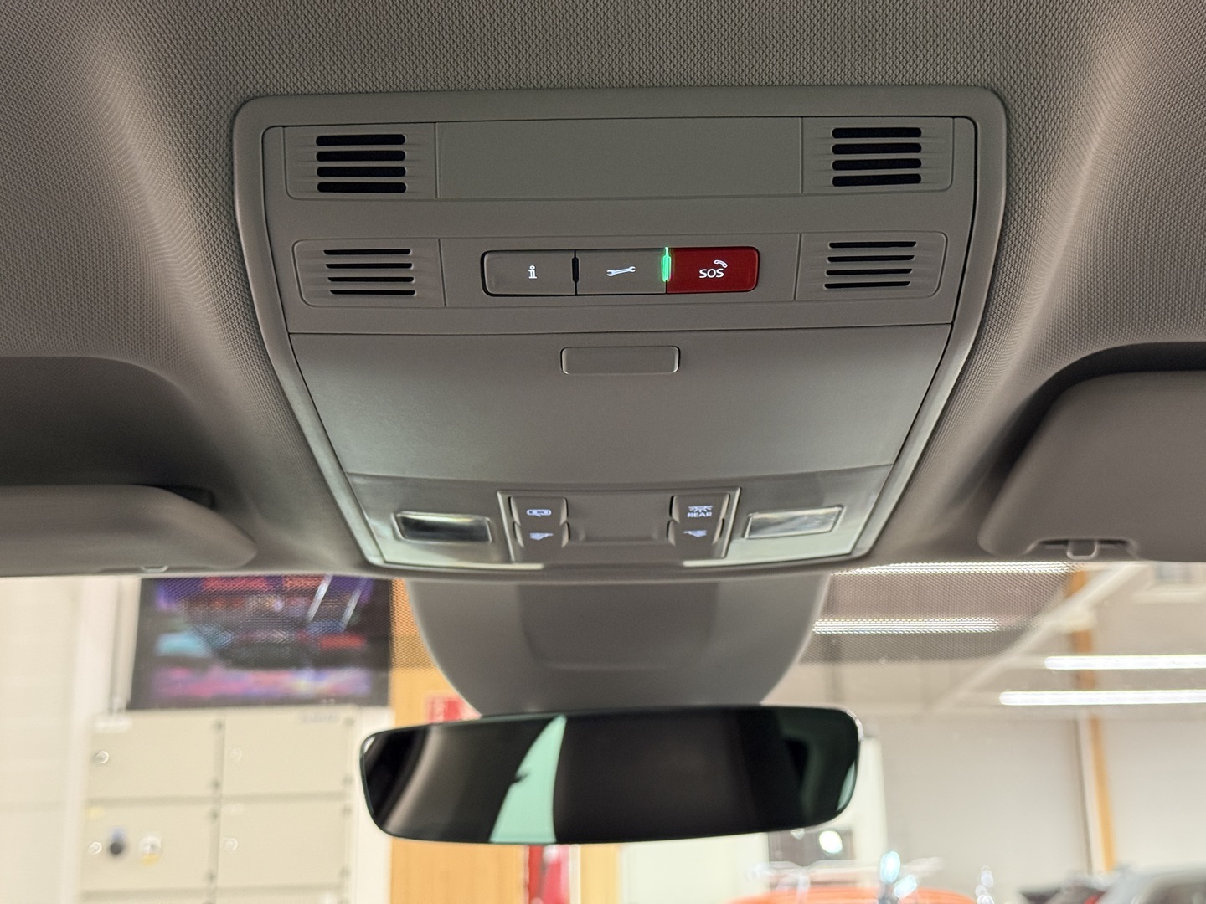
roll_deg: +0.6
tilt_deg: +15.7
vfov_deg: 30.3
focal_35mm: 48
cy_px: 452
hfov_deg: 39.7
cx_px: 603
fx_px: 1672
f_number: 1.78
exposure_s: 1/34
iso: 500
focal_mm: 6.76
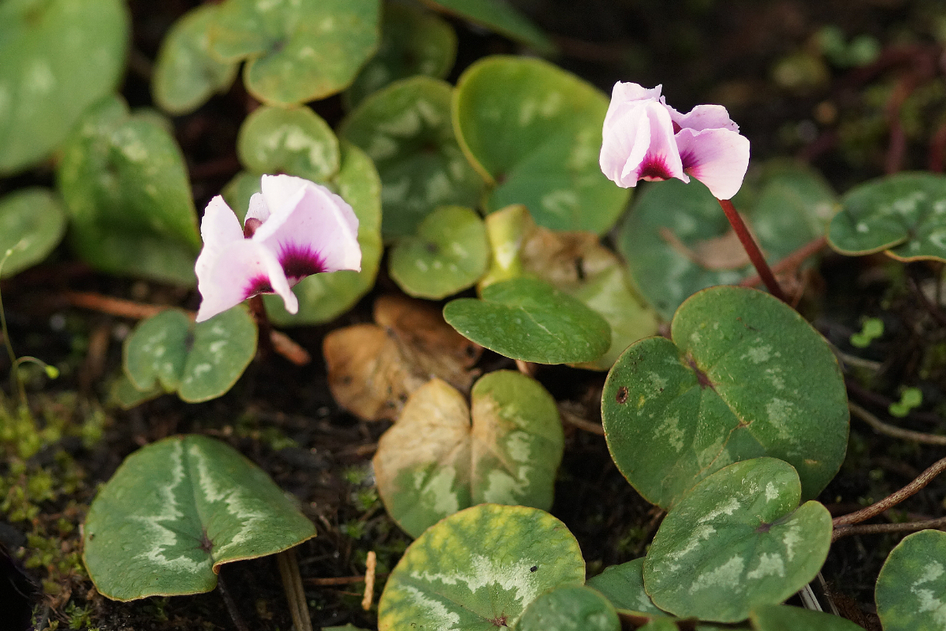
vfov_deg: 9.1
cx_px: 473
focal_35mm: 150
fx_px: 3941
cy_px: 316
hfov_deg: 13.7
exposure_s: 1/160
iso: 640
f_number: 2.8
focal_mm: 100
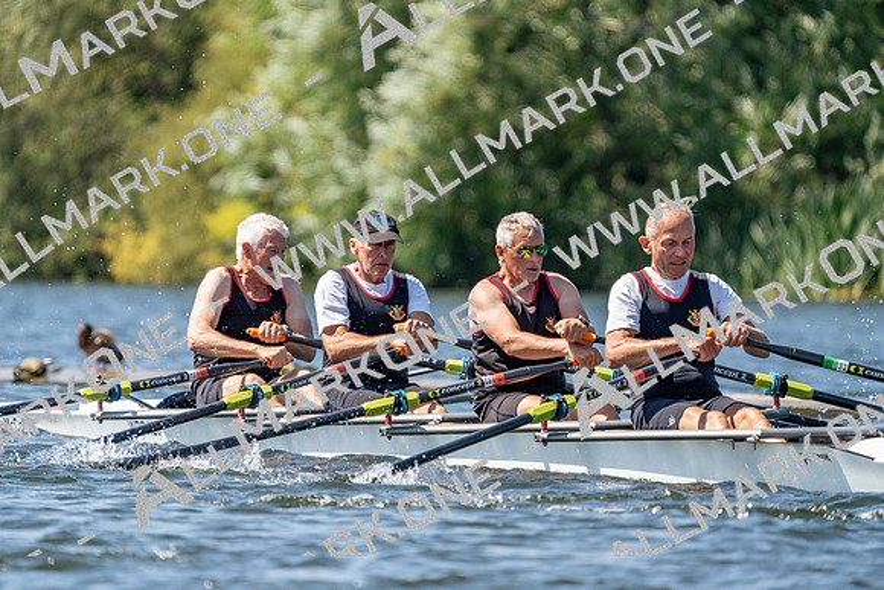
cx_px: 442
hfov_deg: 4.2
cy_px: 295
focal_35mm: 489
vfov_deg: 2.8
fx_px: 12010
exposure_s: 1/2000
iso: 500
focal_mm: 489
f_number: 6.3
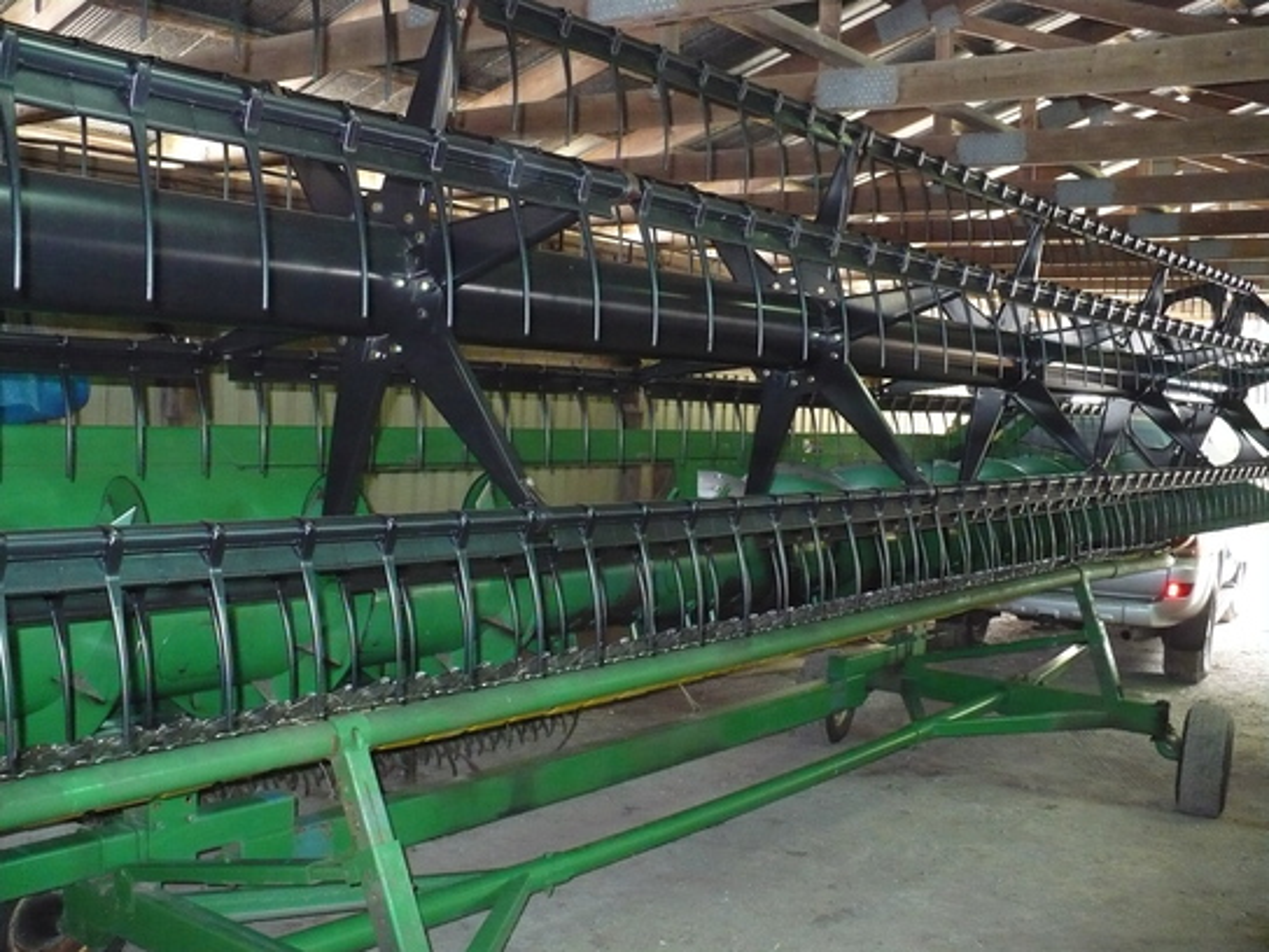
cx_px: 634
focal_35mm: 37
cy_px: 476
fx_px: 1356
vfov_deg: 38.7
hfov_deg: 50.1
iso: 640
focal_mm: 6.1
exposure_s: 1/30
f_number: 2.8
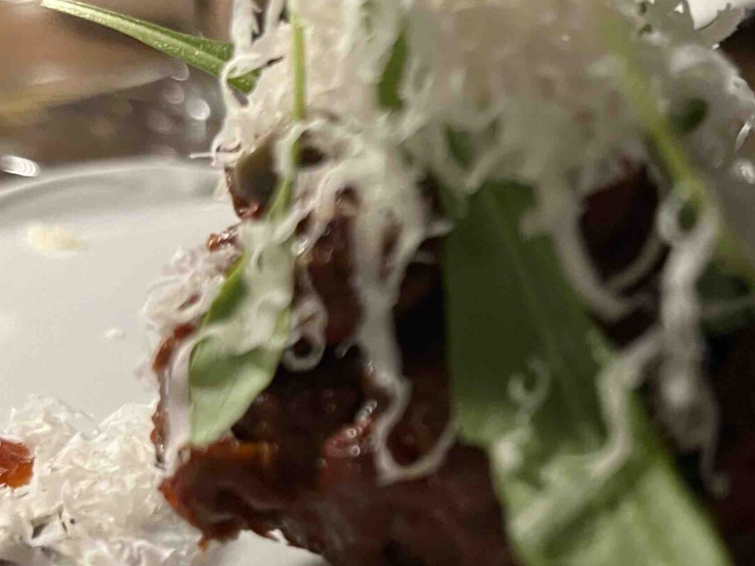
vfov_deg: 23.5
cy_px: 378
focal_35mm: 62
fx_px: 1352
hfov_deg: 30.8
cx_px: 543
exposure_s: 1/33
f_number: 1.6
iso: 500
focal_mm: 5.1
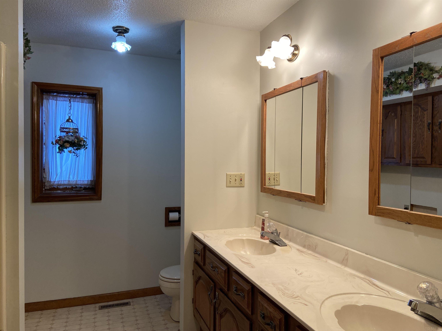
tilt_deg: -2.1
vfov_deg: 53.1
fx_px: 332
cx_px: 221
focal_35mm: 26
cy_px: 166
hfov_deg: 67.3
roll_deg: -0.3
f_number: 1.8
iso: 100
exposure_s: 1/120
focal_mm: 4.25
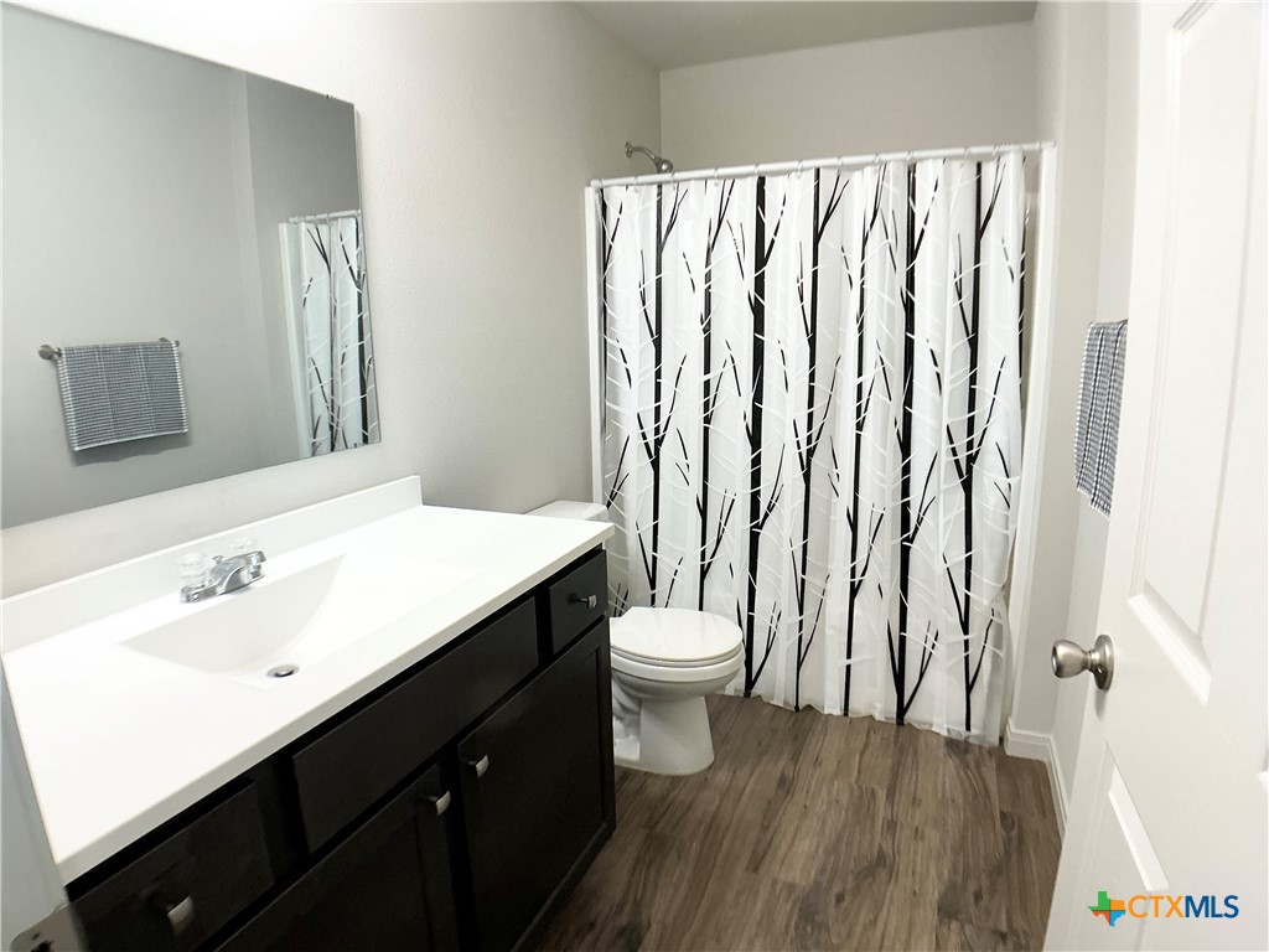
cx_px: 634
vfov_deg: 49.7
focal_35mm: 28
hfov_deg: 63.4
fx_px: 1026
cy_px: 476
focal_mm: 3
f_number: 1.8
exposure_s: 1/74
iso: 64
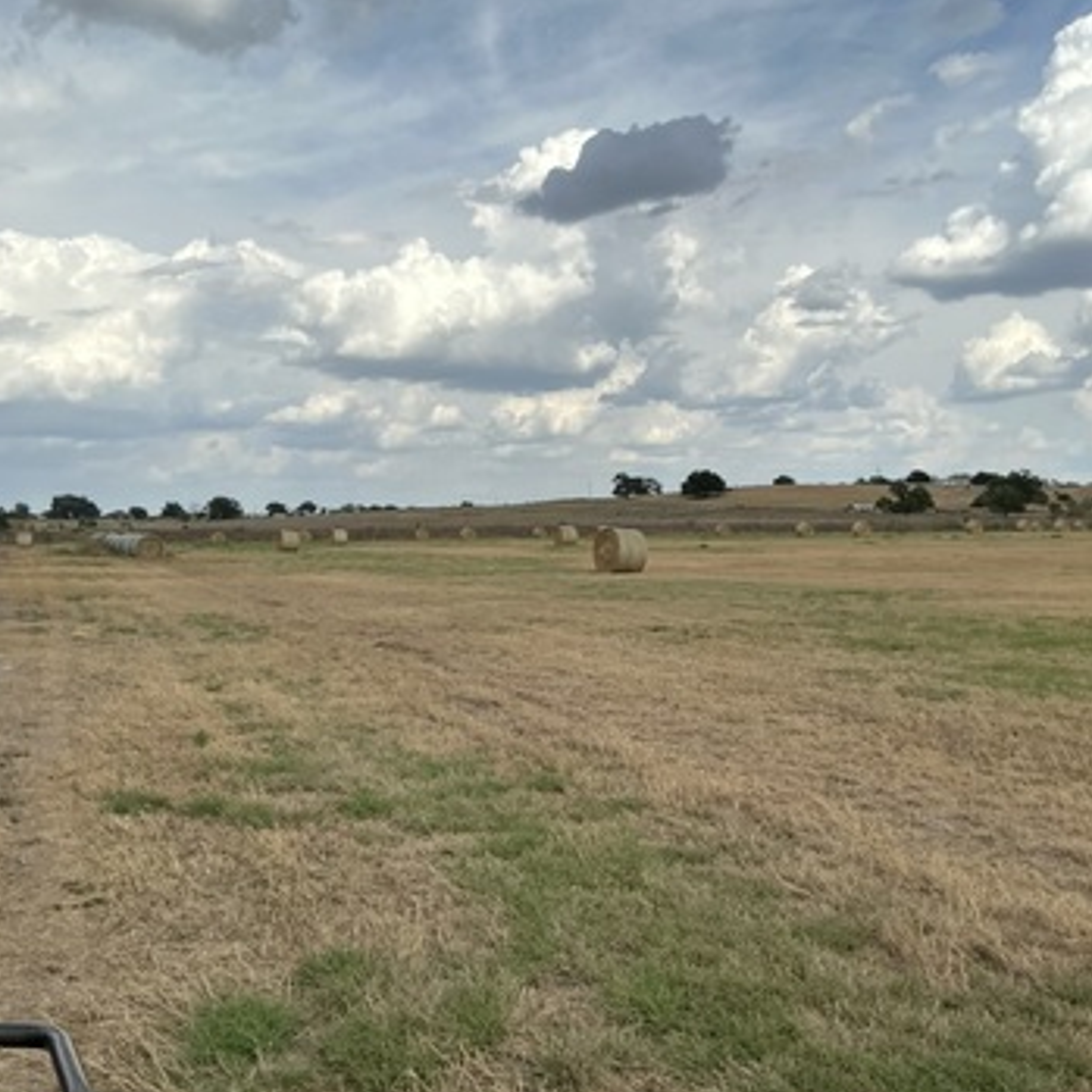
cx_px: 535
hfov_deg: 48.4
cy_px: 588
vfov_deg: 48.4
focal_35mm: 34
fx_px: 1213
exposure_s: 1/2667
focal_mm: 3
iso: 25
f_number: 1.8
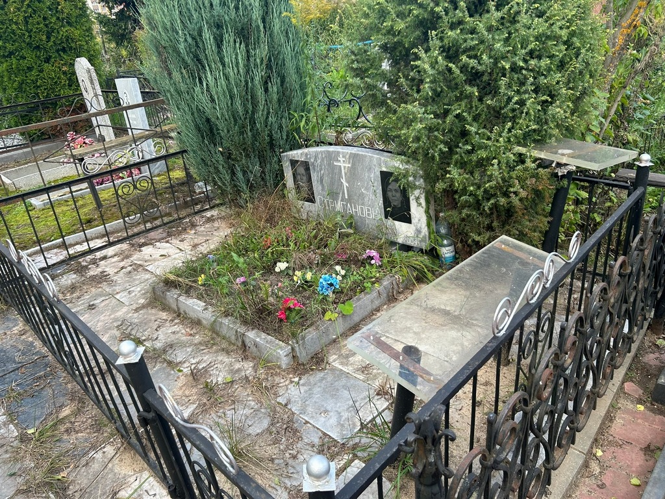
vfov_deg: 53.1
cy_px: 250
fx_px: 499
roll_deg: +11.3
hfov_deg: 67.3
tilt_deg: -17.9
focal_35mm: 26
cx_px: 332
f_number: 1.5
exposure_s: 1/407
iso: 50
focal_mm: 5.7
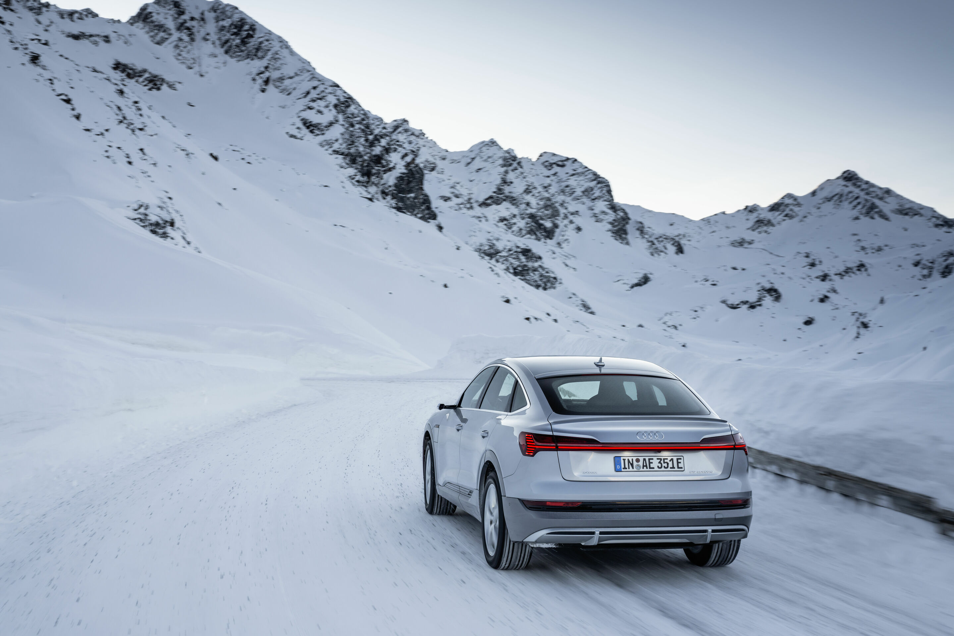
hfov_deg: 42.7
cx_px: 477
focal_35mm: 46
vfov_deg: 29.2
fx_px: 1219
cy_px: 318
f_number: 7.1
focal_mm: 46
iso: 160
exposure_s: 1/30
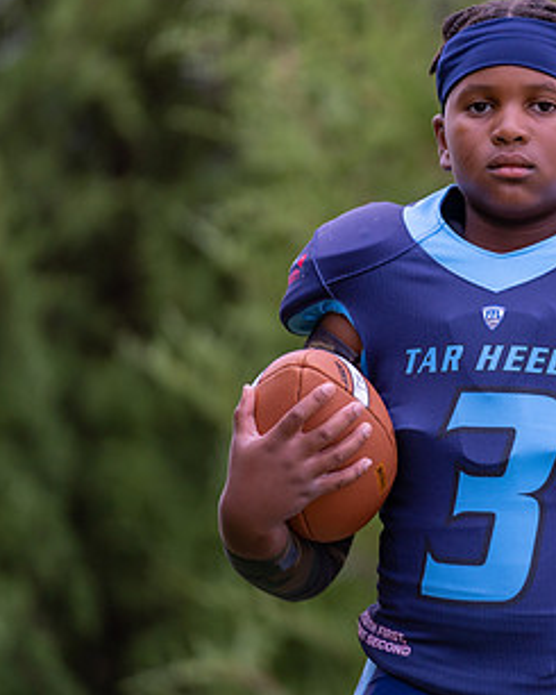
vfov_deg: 5.8
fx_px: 6846
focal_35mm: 333
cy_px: 329
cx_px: 544
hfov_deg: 4.6
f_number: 2.8
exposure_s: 1/320
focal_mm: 178
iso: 400
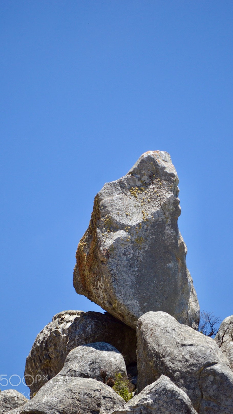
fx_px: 3460
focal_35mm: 315
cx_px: 122
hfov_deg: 3.9
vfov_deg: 6.9
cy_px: 207
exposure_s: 1/500
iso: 400
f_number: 5.6
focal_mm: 200
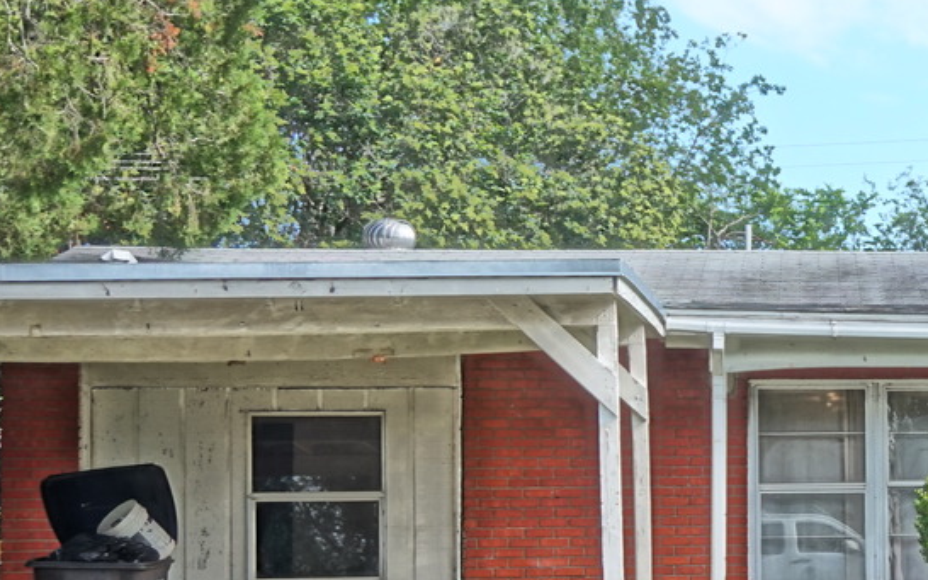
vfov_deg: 11.9
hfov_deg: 17.4
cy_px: 492
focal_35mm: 109
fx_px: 2756
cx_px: 1358
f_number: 4.5
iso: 100
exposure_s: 1/160
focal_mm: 24
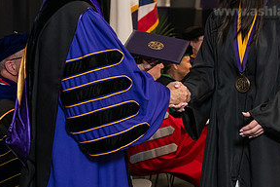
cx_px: 169
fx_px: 941
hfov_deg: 16.9
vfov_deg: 11.3
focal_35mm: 121
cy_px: 32
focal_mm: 60
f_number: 4.5
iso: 2000
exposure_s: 1/160
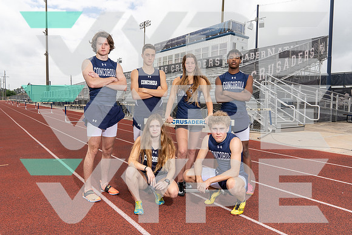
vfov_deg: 46.4
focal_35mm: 28
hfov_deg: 65.5
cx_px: 176
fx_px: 274
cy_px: 118
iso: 100
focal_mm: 28
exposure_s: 1/250
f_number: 9
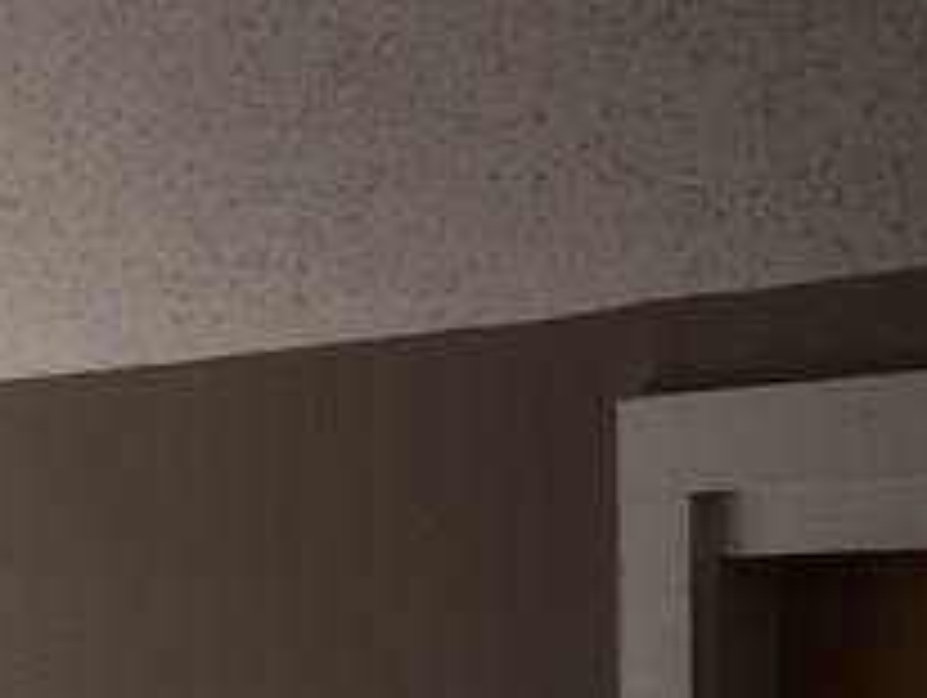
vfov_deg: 10.1
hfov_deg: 11.9
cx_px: -1030
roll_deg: +0.9
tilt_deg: -3.9
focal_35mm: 144
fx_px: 3861
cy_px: 937
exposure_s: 1/153
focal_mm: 4.15
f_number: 2.2
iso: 32
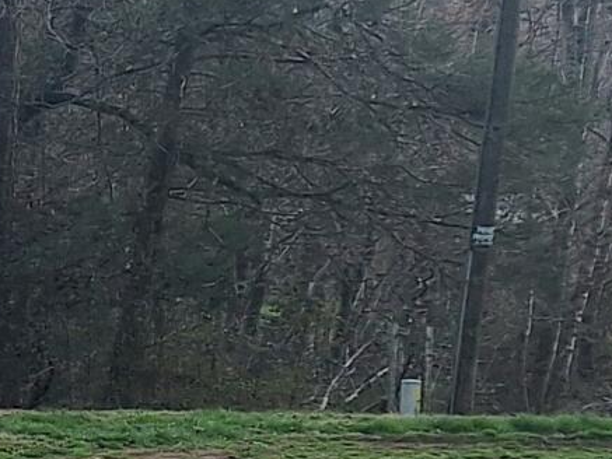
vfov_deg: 9.4
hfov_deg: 10.4
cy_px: 351
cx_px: -947
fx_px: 2794
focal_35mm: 158
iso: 40
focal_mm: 5.54
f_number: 1.8
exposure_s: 1/714
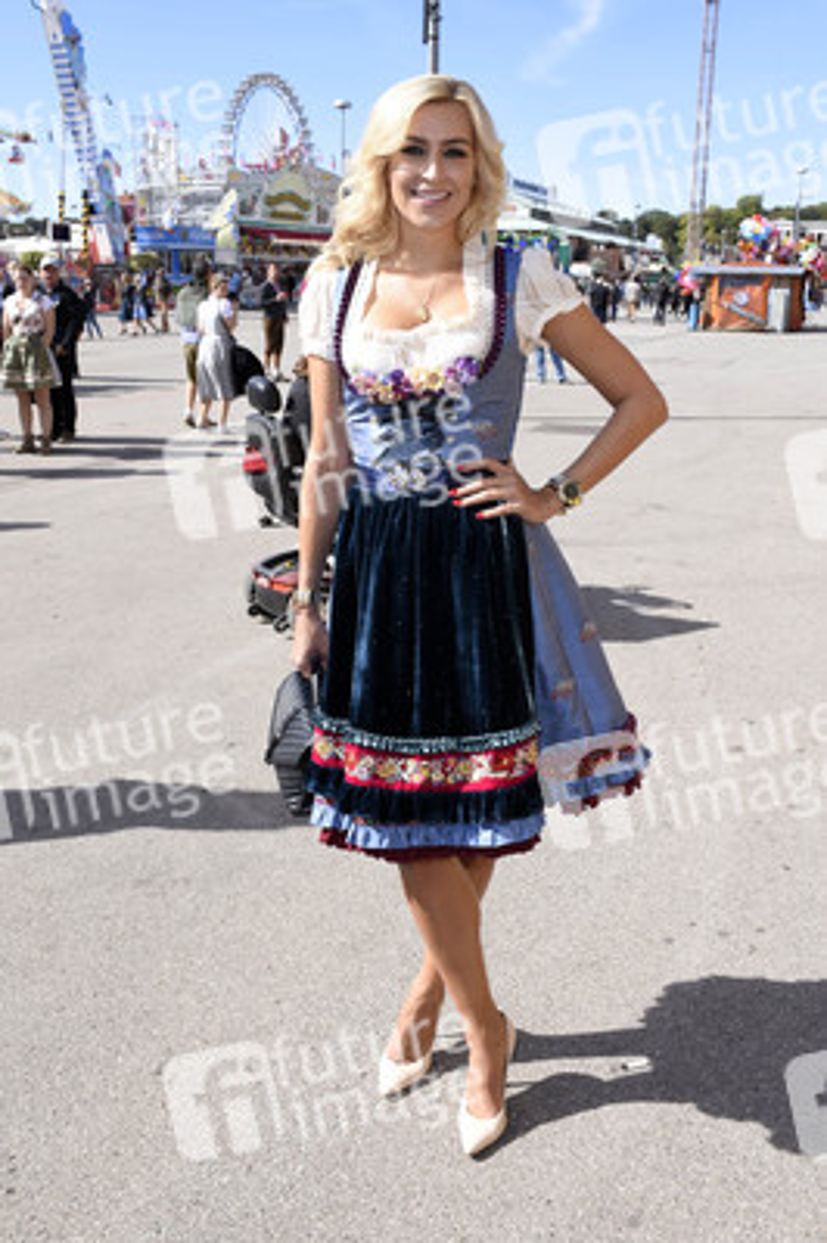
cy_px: 622
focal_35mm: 33
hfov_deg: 39.9
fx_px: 1139
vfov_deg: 57.3
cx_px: 414
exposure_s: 1/160
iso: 160
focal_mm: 22
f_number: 9
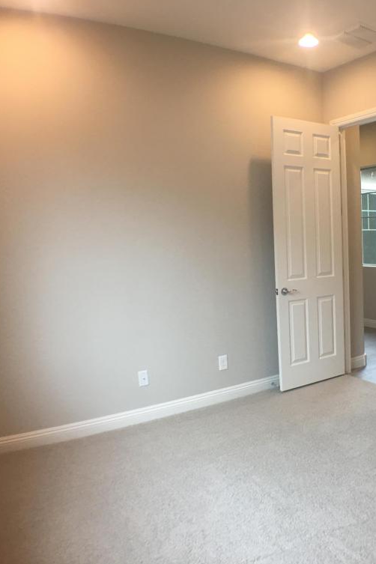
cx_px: 330
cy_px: 282
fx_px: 642
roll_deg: +1.0
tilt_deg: -4.6
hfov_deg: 31.3
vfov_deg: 47.4
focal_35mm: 41
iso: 25
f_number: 2.2
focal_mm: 4.15
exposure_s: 1/15
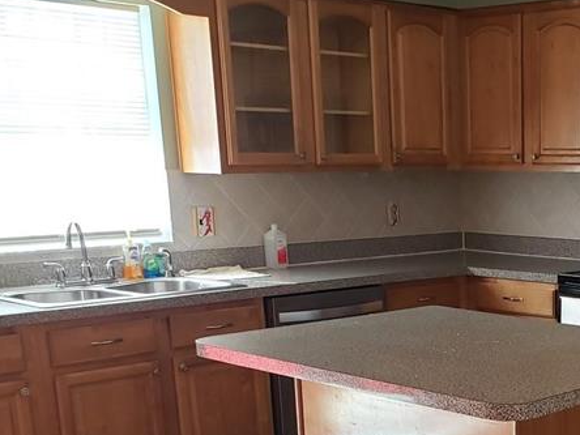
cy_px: 444
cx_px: 583
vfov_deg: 23.3
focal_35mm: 60
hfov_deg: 29.9
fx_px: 1005
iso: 200
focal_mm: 4.3
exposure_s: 1/60
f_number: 2.4
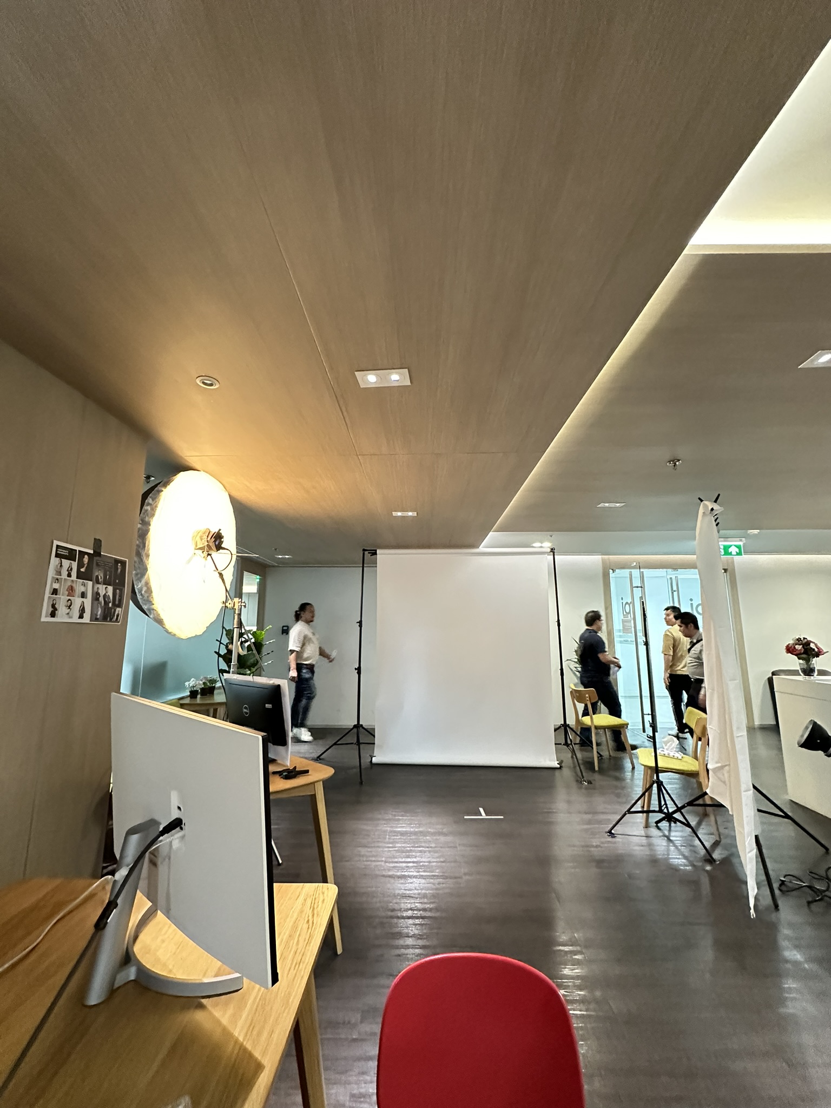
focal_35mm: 14
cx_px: 416
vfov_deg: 102.1
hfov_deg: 85.7
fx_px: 448
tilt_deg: +9.8
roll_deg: -0.3
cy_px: 554
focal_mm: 2.22
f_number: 2.2
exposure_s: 1/50
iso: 800
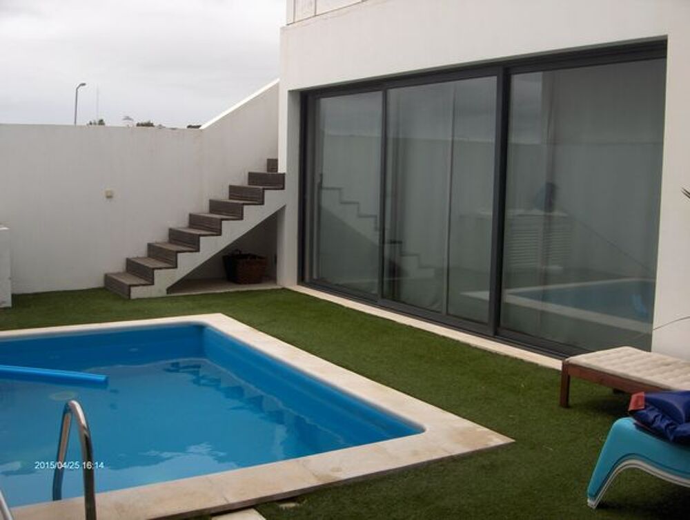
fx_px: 779
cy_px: 260
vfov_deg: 36.9
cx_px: 345
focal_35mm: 39
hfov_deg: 47.8
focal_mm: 8
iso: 100
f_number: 4.8
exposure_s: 1/585
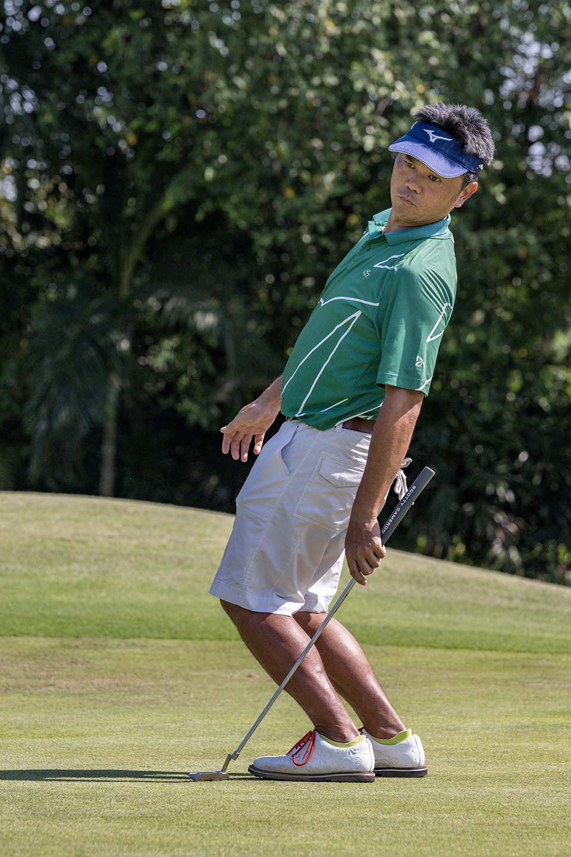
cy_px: 428
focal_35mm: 165
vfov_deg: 12.5
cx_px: 286
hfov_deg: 8.3
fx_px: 3925
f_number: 5.6
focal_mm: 165
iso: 800
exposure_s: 1/2000
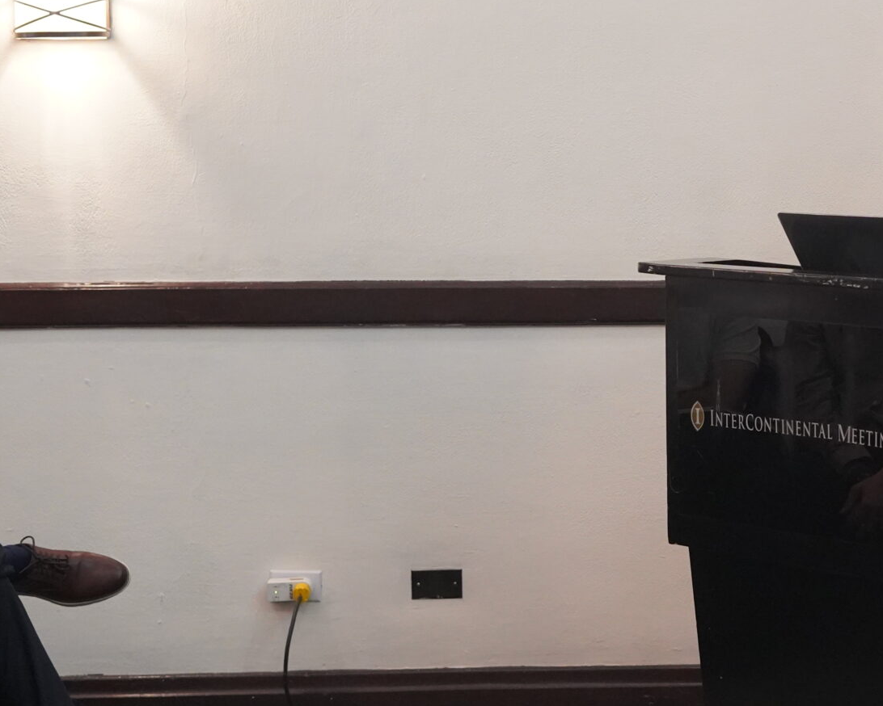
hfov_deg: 17.1
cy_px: 376
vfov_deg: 14.0
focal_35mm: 110
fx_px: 2875
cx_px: 878
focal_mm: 50
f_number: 4
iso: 6400
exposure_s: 1/160
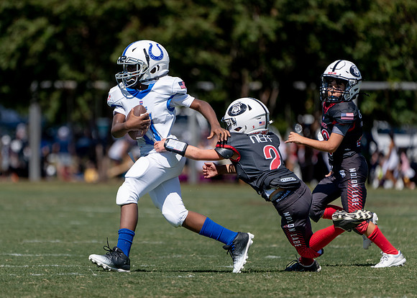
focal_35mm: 506
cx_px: 150
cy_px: 162
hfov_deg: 4.0
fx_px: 5990
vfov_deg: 2.8
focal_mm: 400
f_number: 5.6
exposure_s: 1/1250
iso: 200
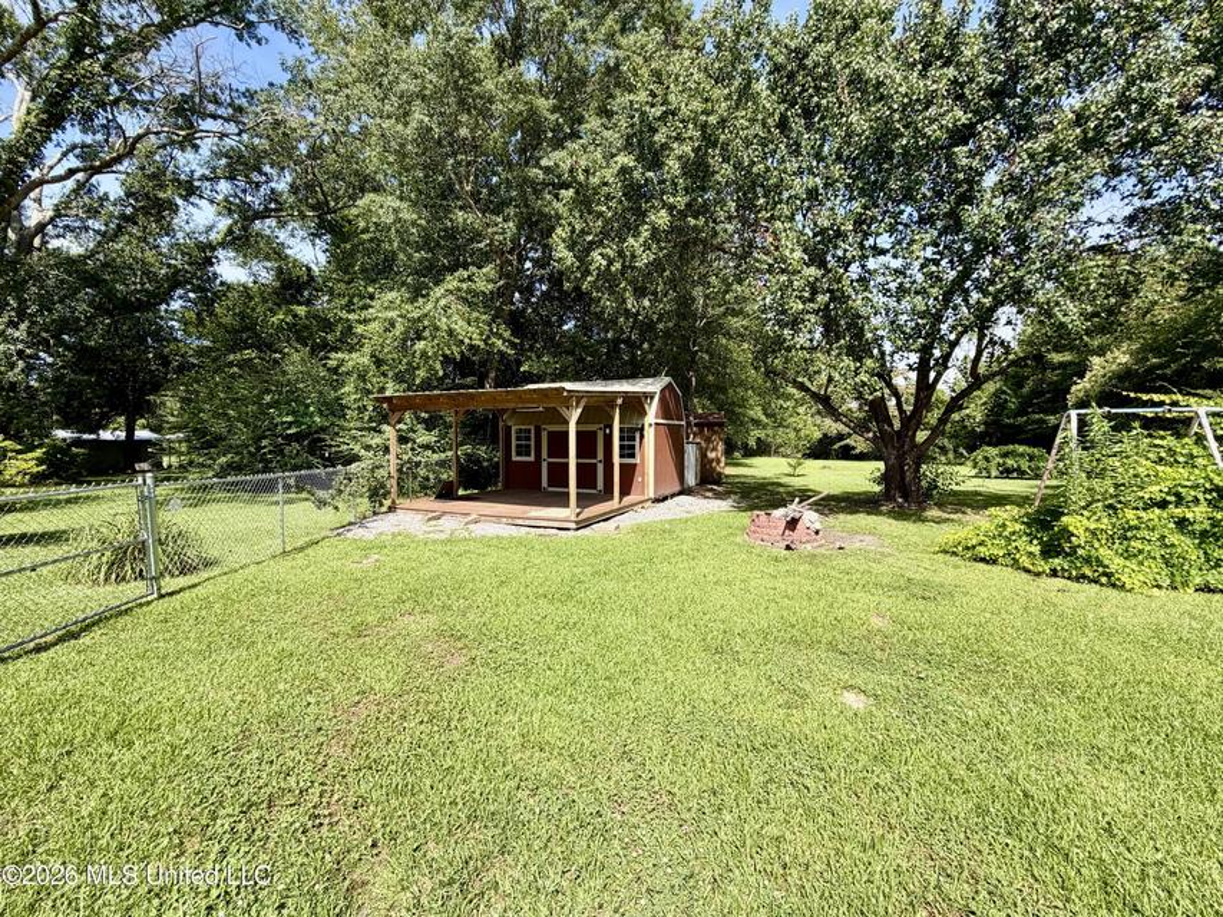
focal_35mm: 14
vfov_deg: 85.7
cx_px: 612
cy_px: 458
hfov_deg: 102.1
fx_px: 495
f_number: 2.2
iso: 40
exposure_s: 1/549
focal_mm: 2.22
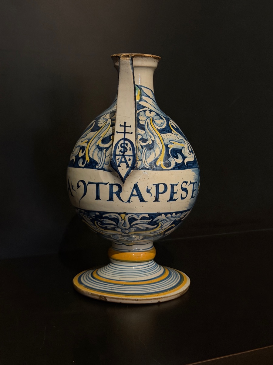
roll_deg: -0.8
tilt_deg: -8.4
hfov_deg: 30.3
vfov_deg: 39.7
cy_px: 182
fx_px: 505
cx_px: 136
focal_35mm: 48
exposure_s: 1/20
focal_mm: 6.76
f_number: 1.78
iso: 640
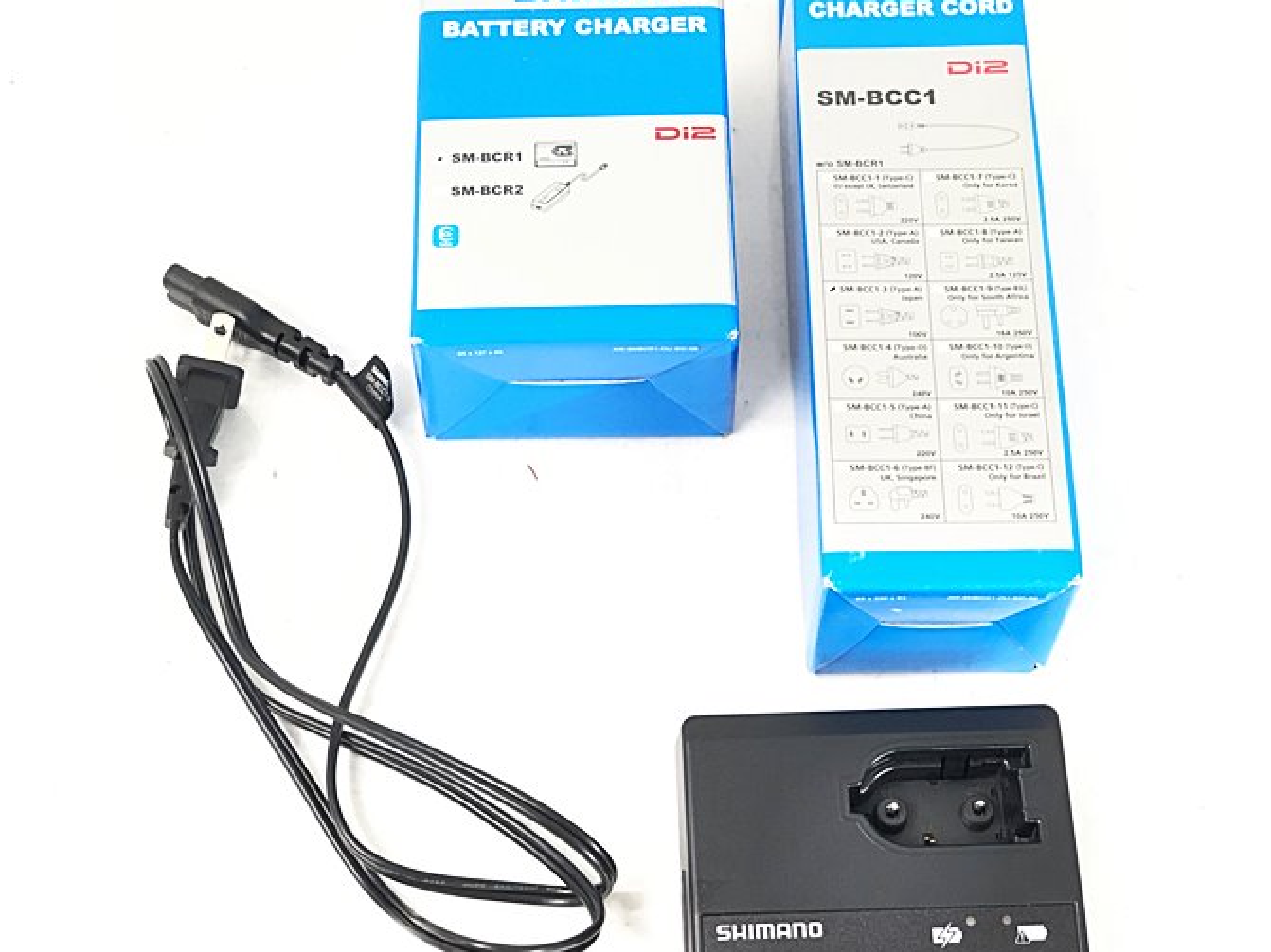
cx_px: 614
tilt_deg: -64.0
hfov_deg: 31.2
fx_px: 2276
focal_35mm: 62
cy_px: 471
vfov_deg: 23.6
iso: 160
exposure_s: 1/25
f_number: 2.4
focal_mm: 6
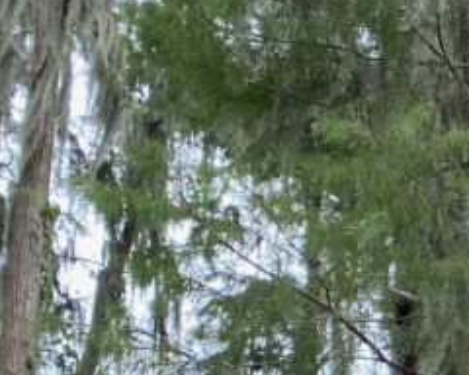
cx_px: 999
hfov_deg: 12.8
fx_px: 1763
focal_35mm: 127
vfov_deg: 11.0
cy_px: 775
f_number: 1.8
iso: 32
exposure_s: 1/266
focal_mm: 4.25
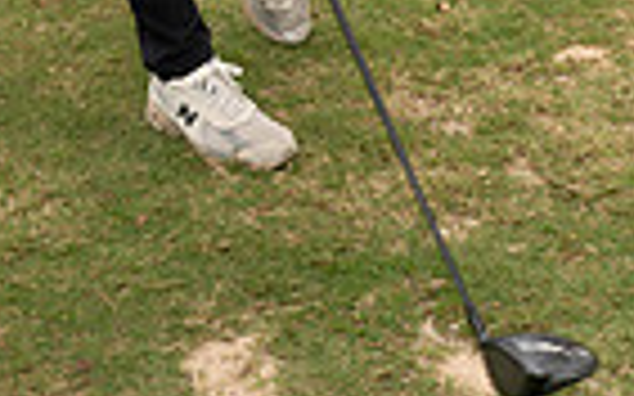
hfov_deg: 19.4
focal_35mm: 107
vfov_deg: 10.5
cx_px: 175
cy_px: -558
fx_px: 1848
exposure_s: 1/250
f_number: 10
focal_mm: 33
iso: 400
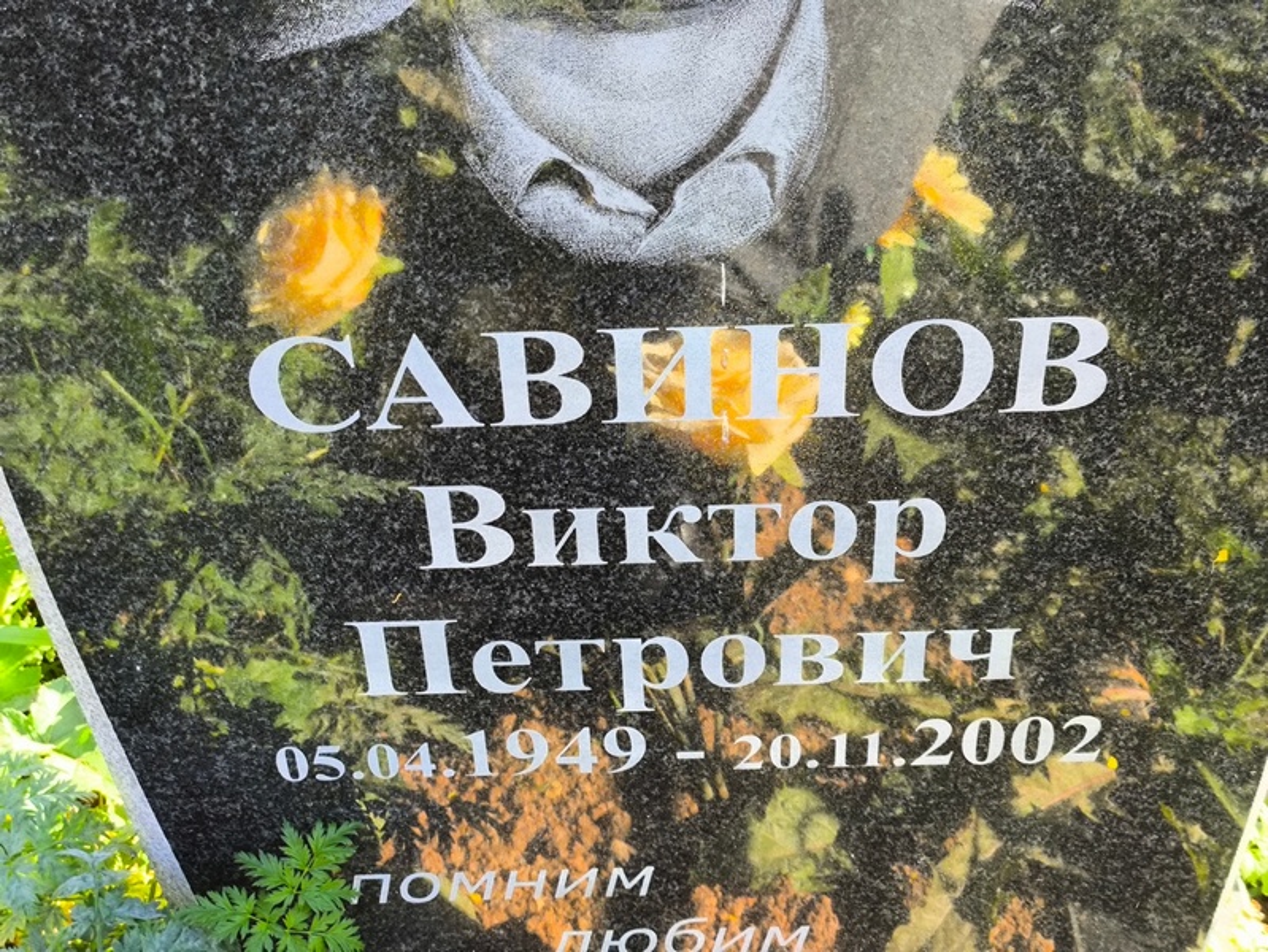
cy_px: 476
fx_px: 1832
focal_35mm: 50
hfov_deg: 38.2
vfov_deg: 29.1
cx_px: 634
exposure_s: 1/120
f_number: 1.7
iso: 50
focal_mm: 4.71
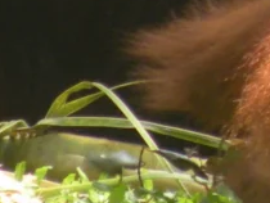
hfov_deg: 0.7
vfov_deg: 0.5
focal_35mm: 2774
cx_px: 346
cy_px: -212
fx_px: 21662
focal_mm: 84.2
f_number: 4.5
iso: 150
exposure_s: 1/153
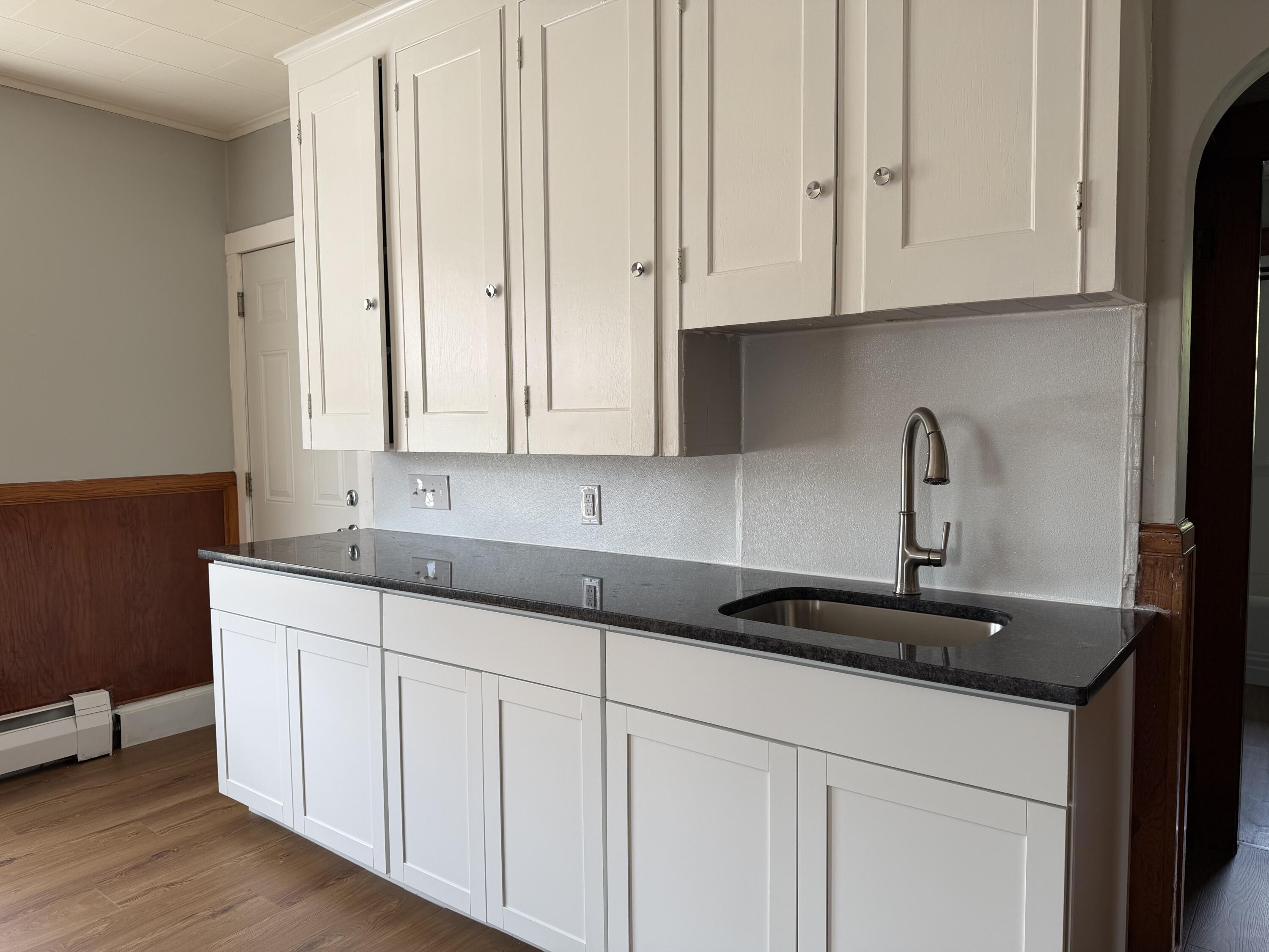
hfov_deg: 71.6
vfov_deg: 56.8
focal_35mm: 24
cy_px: 476
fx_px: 880
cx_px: 634
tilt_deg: -3.5
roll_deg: +1.0
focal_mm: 6.76
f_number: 1.78
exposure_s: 1/121
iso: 64
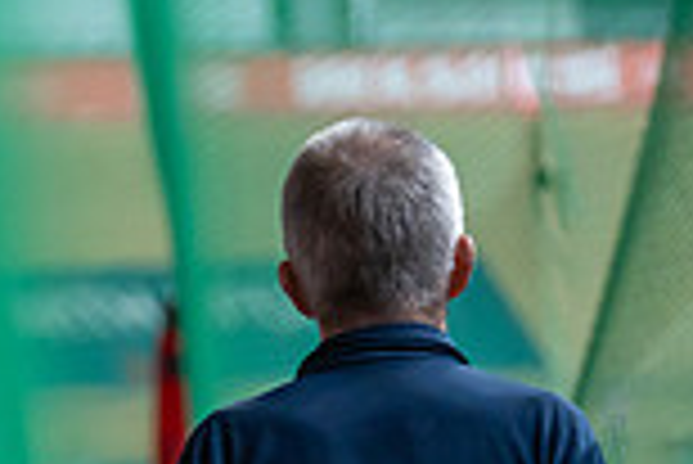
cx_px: -585
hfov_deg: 5.3
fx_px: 7418
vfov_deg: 3.6
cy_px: 705
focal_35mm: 385
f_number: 2.8
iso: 3200
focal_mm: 102
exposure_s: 1/800
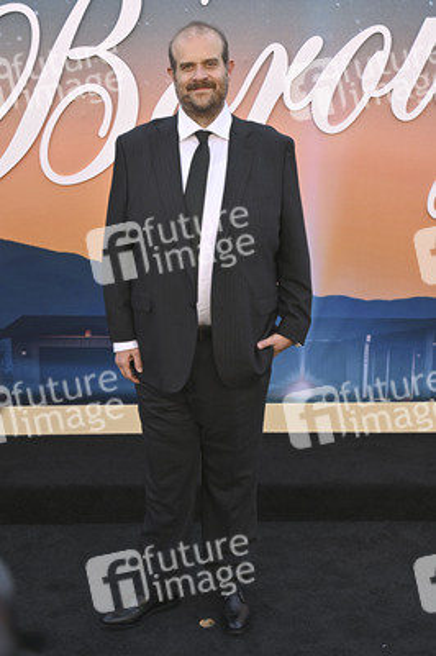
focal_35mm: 42
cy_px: 328
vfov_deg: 46.4
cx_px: 218
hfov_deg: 31.8
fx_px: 764
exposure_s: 1/320
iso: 500
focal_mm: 42
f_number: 7.1
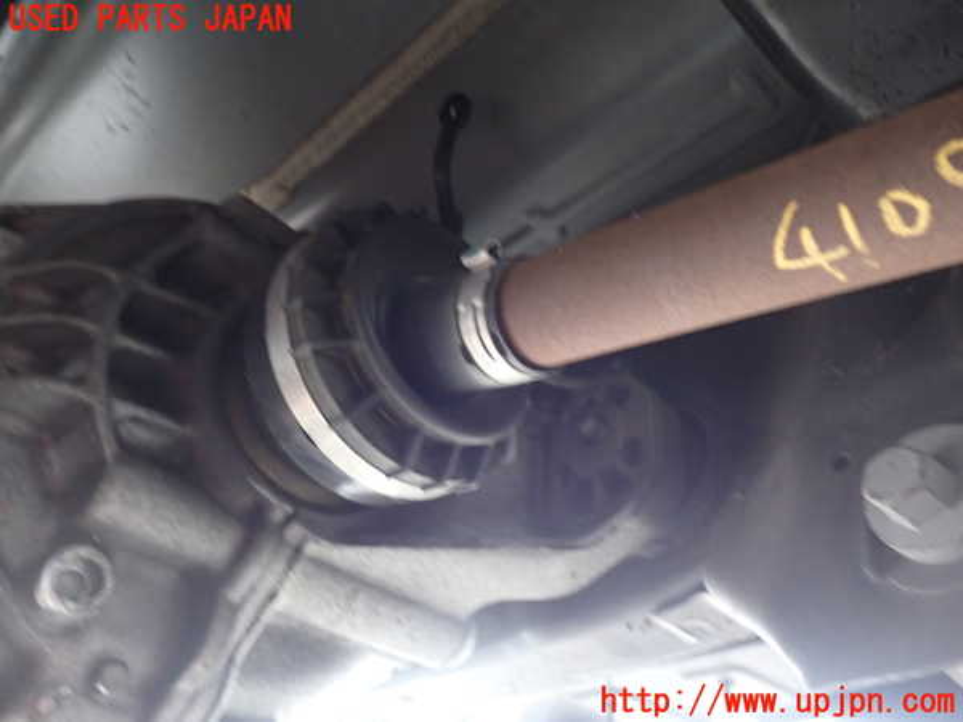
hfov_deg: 60.0
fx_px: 835
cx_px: 482
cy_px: 361
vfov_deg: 46.8
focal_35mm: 30
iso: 320
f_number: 2.3
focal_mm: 5.4
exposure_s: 1/30
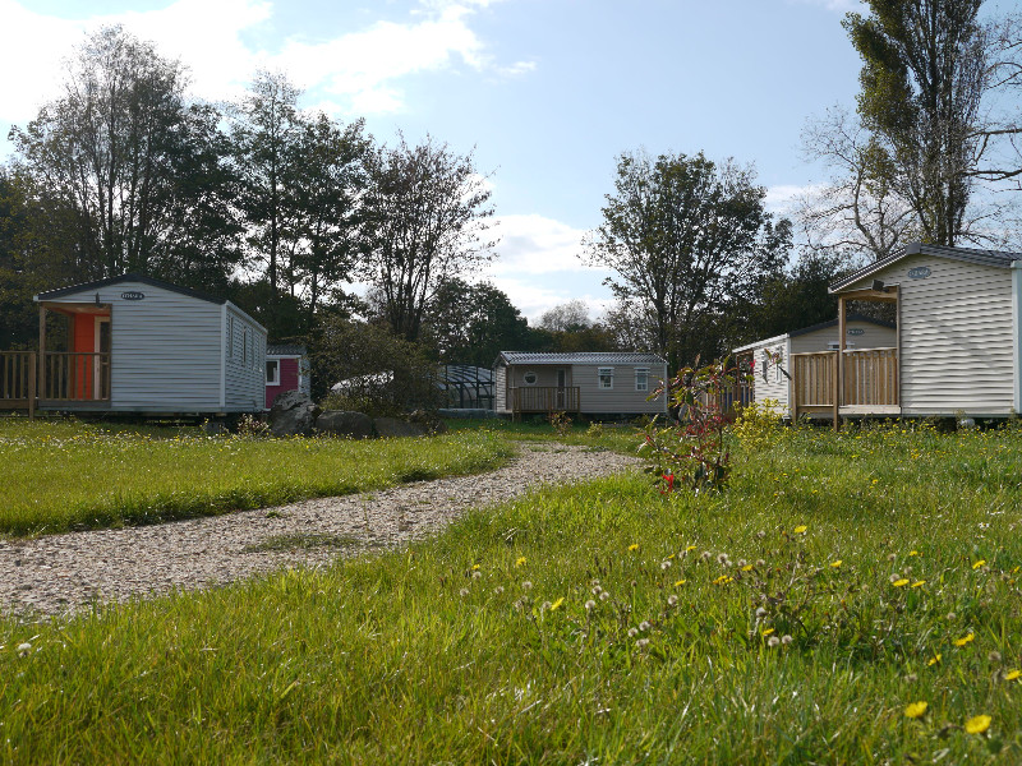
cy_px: 383
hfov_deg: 49.0
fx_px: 1122
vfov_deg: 37.7
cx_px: 511
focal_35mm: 38
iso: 100
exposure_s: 1/400
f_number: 8
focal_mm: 19
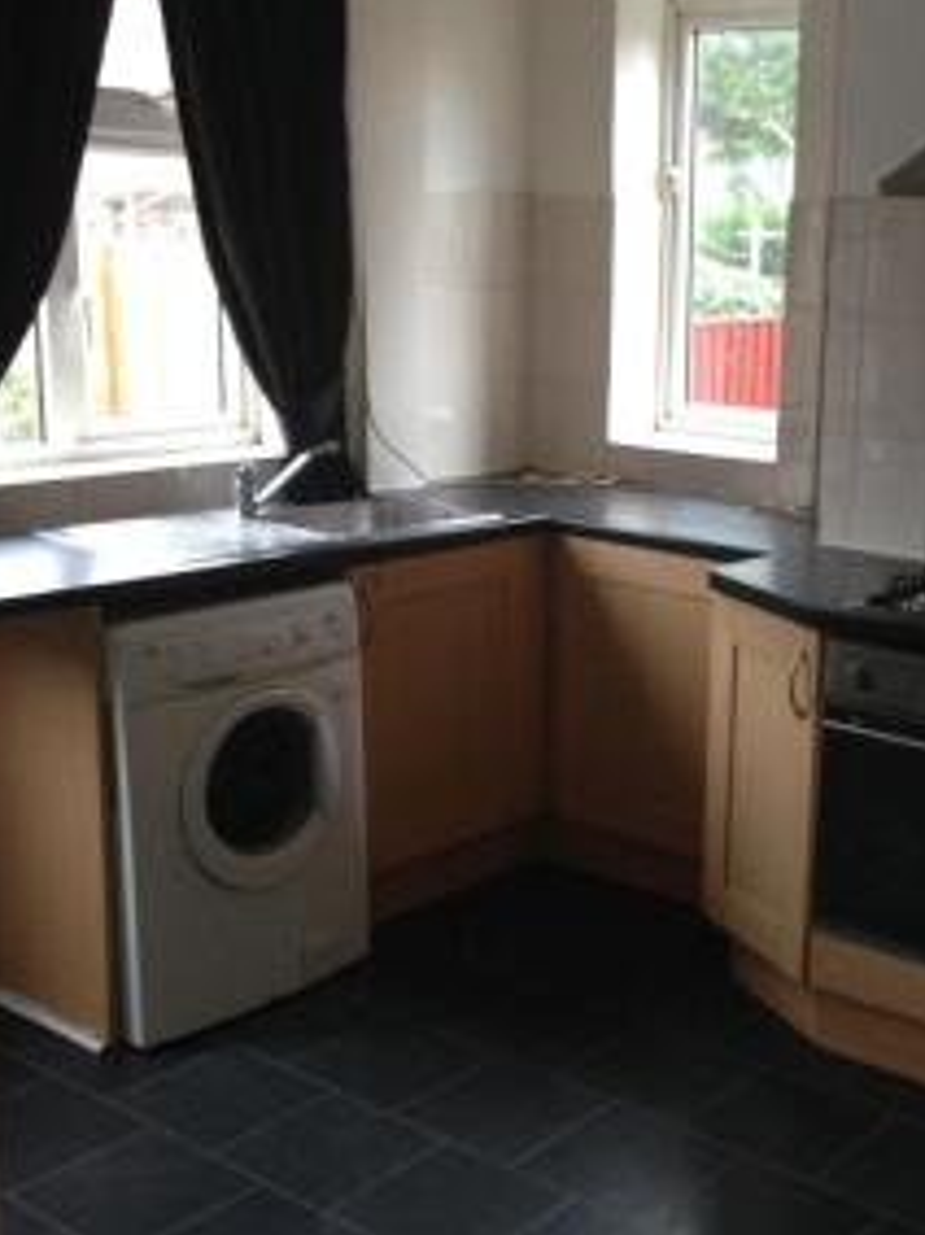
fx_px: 1818
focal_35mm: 51
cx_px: 672
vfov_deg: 37.5
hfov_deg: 28.2
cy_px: 622
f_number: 2.4
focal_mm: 4.12
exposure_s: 1/20
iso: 200
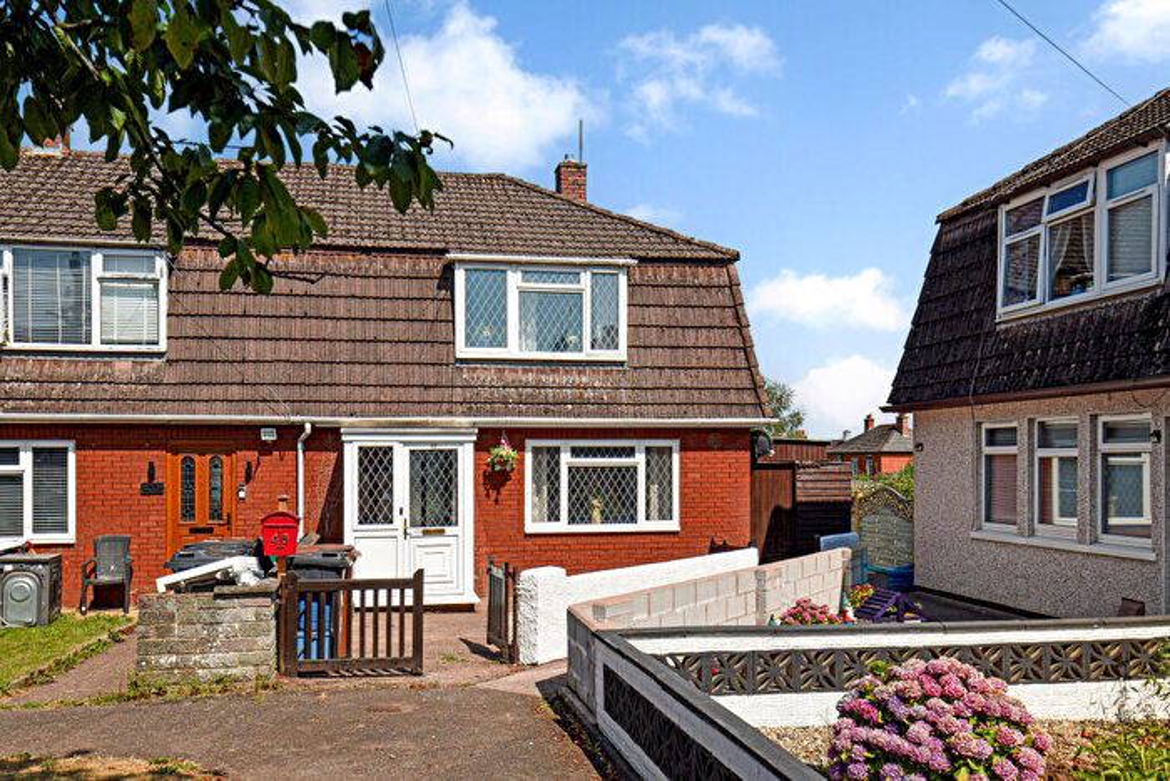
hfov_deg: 64.5
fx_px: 926
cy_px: 390
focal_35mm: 28
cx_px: 585
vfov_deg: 45.7
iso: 100
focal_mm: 19
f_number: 9
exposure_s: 1/320
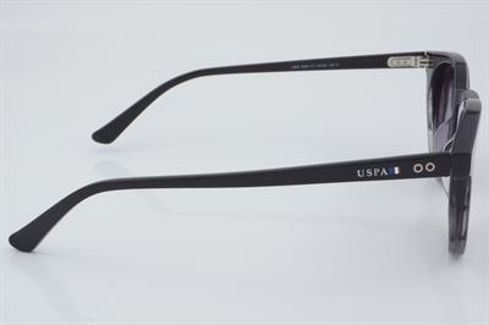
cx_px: 244
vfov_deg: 18.2
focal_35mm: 75
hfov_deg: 27.0
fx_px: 1018
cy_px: 162
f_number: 32
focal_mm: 50
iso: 100
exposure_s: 1/3
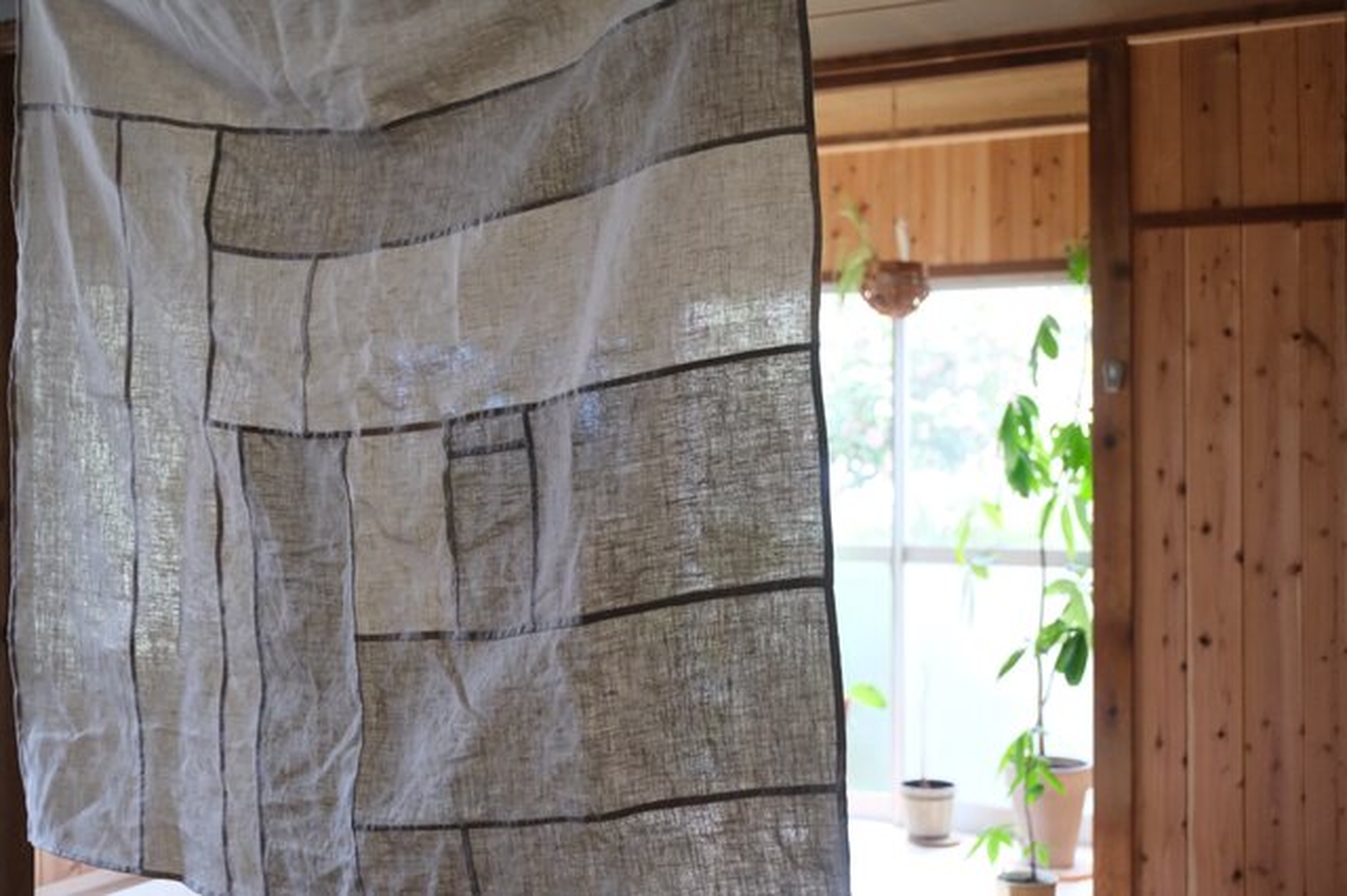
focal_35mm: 45
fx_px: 1683
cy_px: 448
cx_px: 674
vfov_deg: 29.8
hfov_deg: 43.6
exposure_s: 1/100
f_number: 2.8
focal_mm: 30
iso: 4000
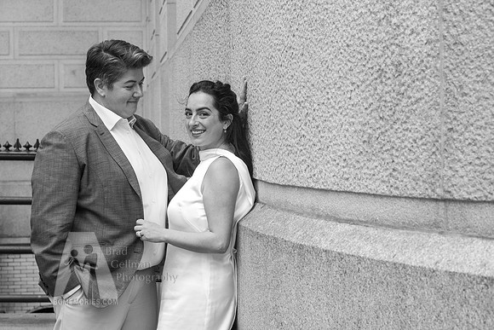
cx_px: 247
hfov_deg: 28.8
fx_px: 961
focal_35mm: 70
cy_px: 165
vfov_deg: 19.5
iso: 800
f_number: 6.3
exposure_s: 1/640
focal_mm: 70
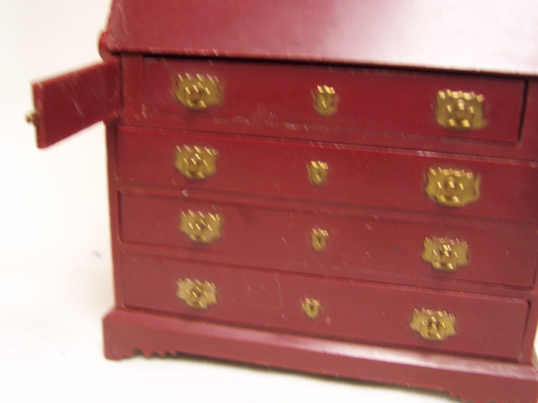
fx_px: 668
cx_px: 263
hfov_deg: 43.9
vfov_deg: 33.6
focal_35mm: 43
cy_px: 194
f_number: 2.8
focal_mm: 5.6
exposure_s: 1/30
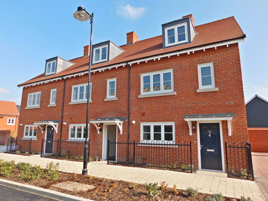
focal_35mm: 23
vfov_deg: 58.9
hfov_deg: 73.9
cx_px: 134
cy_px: 100
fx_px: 178
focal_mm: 4
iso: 125
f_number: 3
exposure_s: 1/800
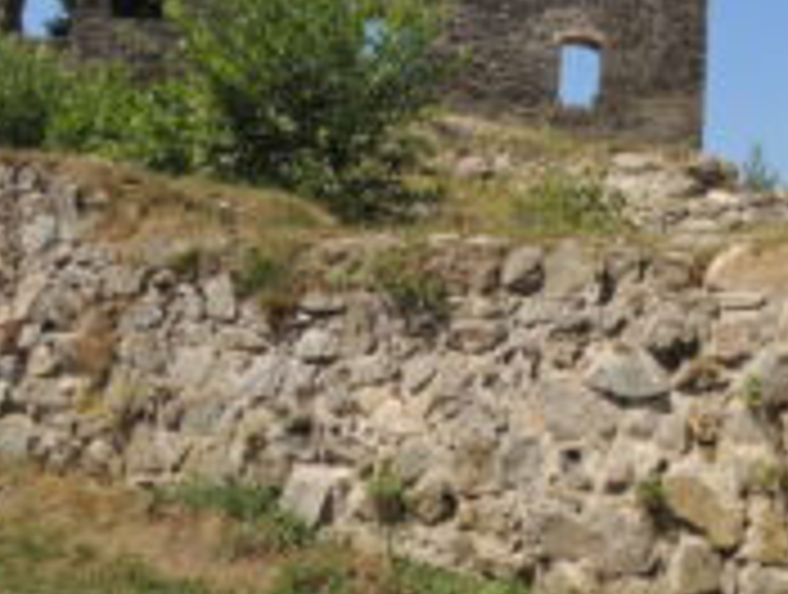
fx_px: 1095
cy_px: 106
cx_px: 684
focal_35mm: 48
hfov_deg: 37.4
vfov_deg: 29.6
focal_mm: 4.3
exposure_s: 1/1250
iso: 100
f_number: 3.2
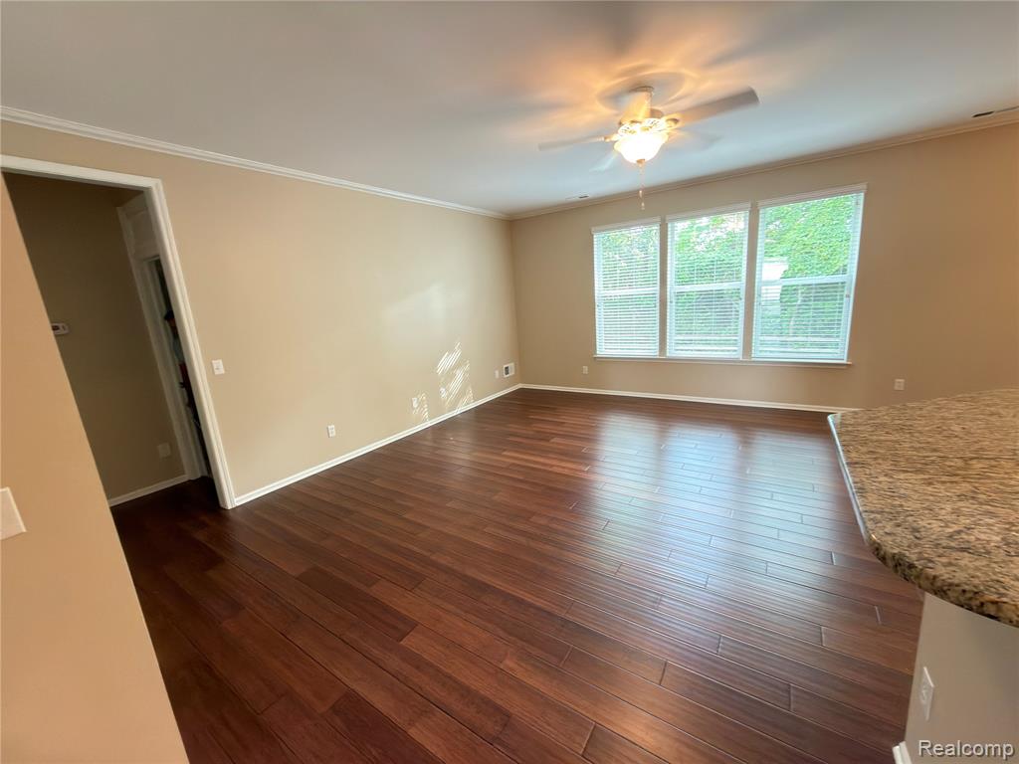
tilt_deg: -12.5
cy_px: 382
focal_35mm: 14
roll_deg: +4.5
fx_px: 412
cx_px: 510
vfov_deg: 85.7
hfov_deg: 102.1
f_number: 2.2
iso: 200
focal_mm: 2.22
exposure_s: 1/30
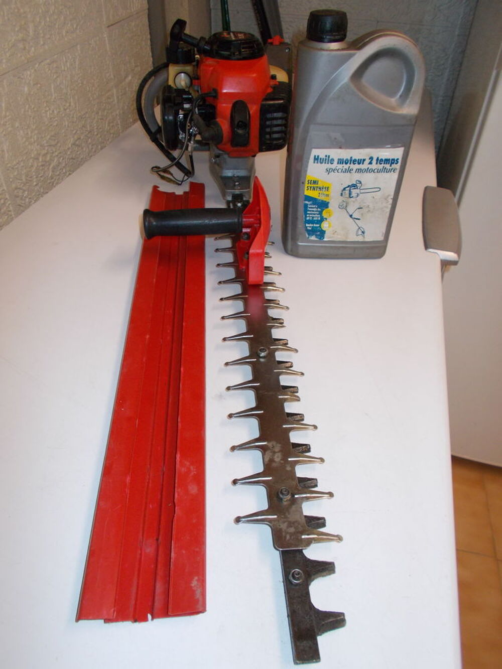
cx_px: 251
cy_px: 334
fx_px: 503
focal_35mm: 26
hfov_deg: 53.1
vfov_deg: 67.3
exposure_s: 1/25
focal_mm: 4.6
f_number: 3.2
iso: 200
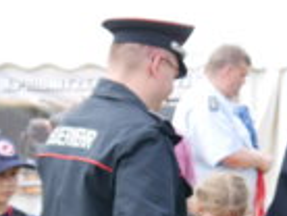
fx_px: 1636
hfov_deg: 10.0
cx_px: 195
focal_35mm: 197
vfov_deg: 7.5
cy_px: 224
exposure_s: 1/160
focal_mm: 34
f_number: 6.3
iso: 200
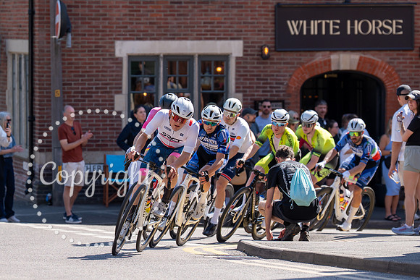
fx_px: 2158
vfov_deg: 7.4
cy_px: 166
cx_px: 169
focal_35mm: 185
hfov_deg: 11.1
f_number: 3.5
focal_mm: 133
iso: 160
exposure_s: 1/1000
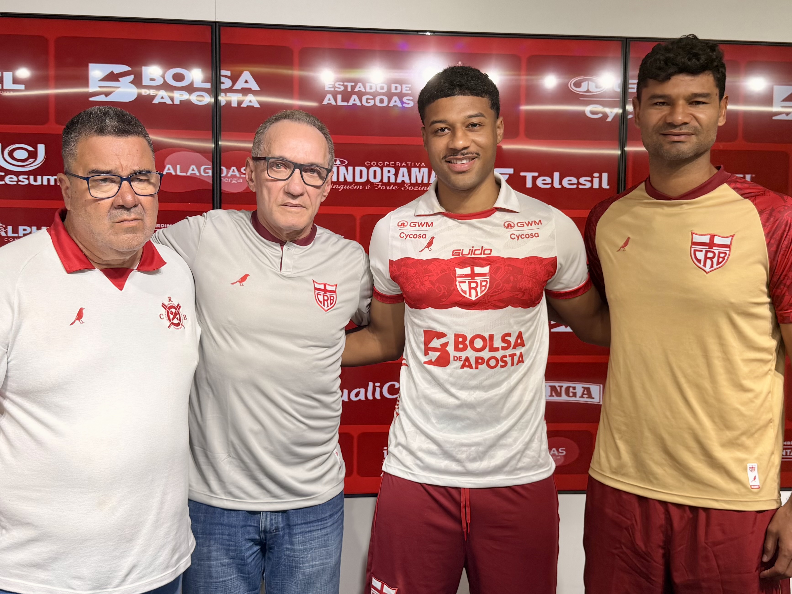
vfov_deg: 56.8
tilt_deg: -3.7
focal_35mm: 24
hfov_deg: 71.6
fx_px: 549
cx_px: 396
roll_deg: -0.7
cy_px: 297
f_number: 1.78
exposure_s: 1/158
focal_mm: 6.76
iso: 64
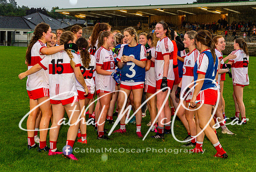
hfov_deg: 33.8
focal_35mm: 59
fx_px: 422
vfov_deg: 23.0
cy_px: 69
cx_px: 134
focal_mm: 45
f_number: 4.5
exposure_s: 1/160
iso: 1600
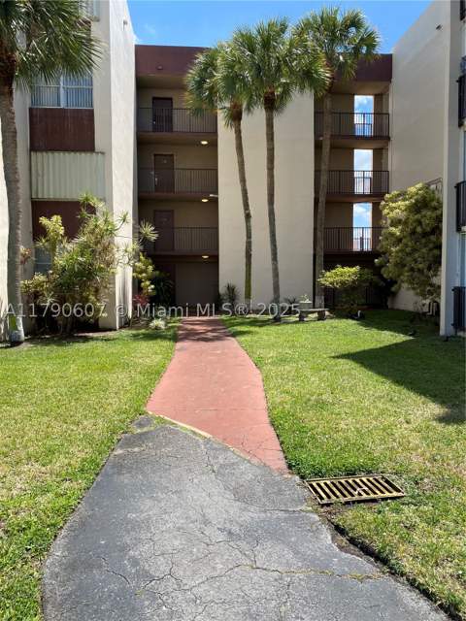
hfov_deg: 53.1
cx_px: 233
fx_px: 467
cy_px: 310
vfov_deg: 67.3
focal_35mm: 26
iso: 32
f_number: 1.8
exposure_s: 1/1678
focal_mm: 4.25
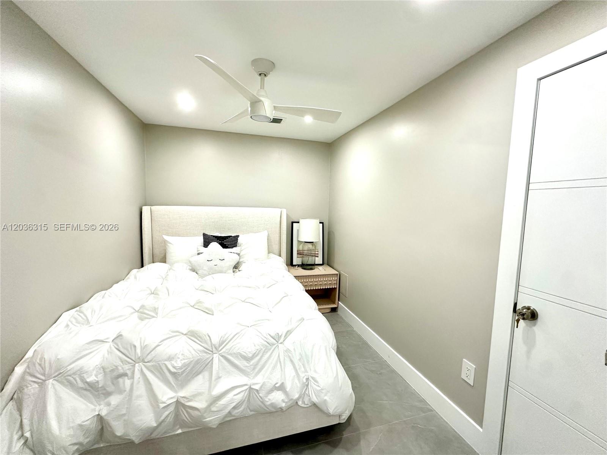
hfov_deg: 102.1
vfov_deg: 85.7
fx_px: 245
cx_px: 304
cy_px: 228
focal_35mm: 14
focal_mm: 2.22
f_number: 2.2
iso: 200
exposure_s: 1/120
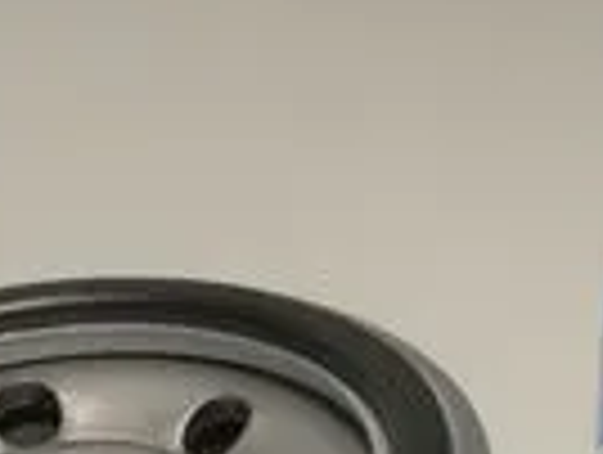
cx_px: 580
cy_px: 751
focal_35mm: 118
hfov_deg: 16.4
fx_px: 2059
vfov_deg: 11.8
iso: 200
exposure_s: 1/50
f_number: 3.5
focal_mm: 5.8
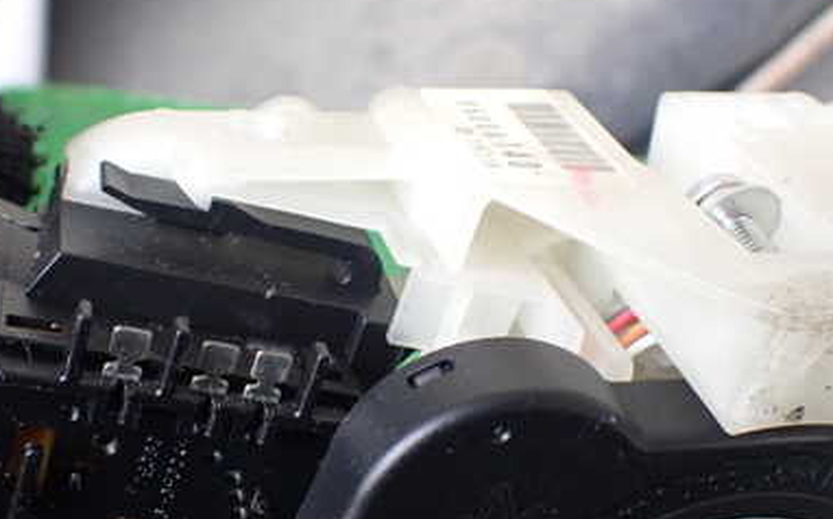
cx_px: 342
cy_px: 301
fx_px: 1134
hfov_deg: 40.2
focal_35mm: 50
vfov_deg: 25.7
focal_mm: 5.4
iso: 250
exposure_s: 1/125
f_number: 2.3
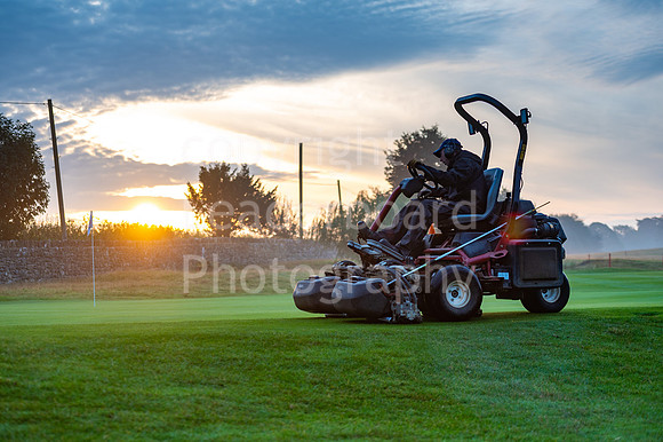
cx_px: 332
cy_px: 221
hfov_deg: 27.9
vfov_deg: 18.8
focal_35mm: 72
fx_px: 1333
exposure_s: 1/400
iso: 200
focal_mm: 70
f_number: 3.2
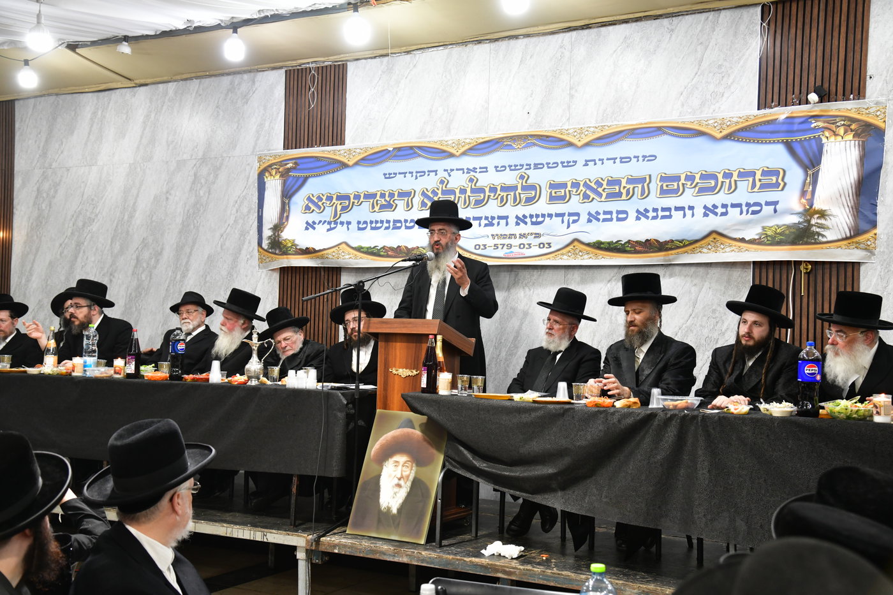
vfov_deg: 30.5
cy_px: 298
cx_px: 446
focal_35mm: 44
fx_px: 1091
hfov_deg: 44.5
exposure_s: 1/100
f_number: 5.6
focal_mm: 44
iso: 1600
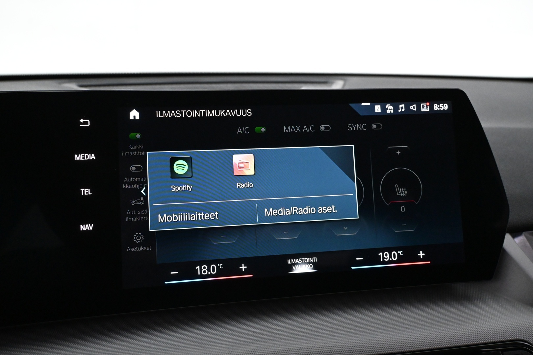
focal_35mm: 29
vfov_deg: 44.6
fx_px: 433
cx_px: 266
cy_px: 178
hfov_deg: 63.2
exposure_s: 1/80
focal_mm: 19.5
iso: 4000
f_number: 4.5
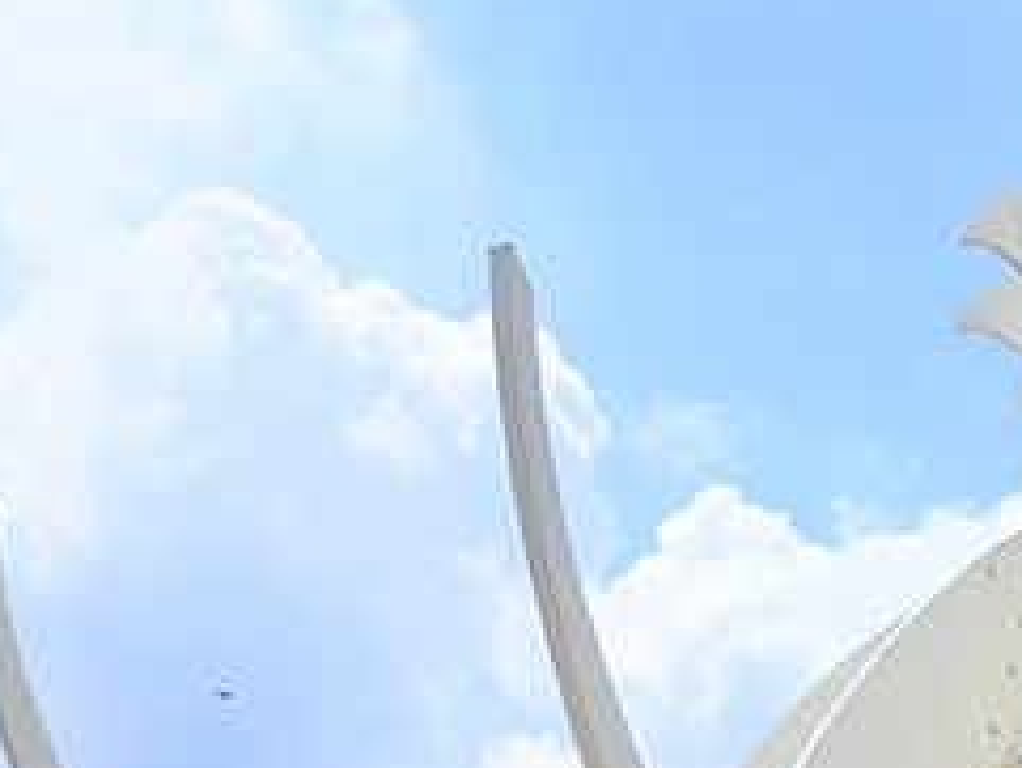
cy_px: 1133
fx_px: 3190
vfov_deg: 13.0
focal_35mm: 108
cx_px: 1357
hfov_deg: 17.0
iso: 50
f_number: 1.7
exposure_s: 1/5520
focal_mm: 4.32
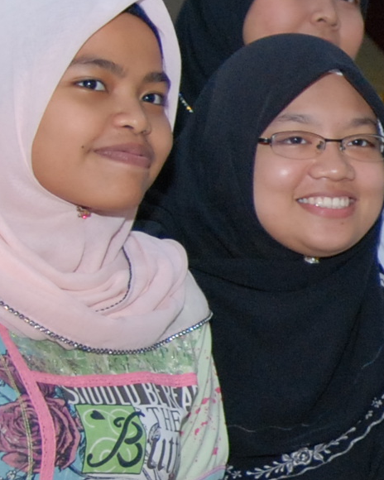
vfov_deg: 11.4
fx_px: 2401
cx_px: 926
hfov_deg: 8.4
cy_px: 303
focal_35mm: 169
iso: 500
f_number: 2.8
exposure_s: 1/80
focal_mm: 24
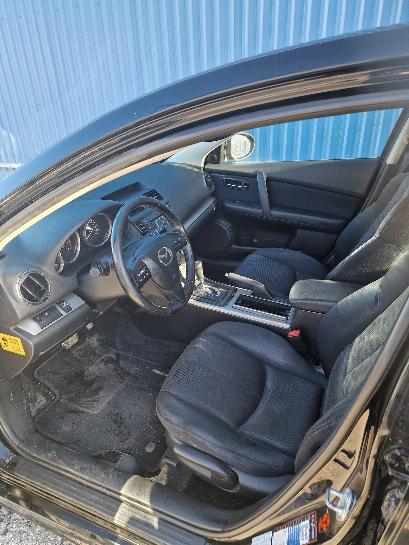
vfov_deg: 73.9
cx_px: 204
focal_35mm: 23
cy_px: 272
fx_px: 362
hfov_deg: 58.9
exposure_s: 1/180
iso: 100
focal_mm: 6.4
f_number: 1.8
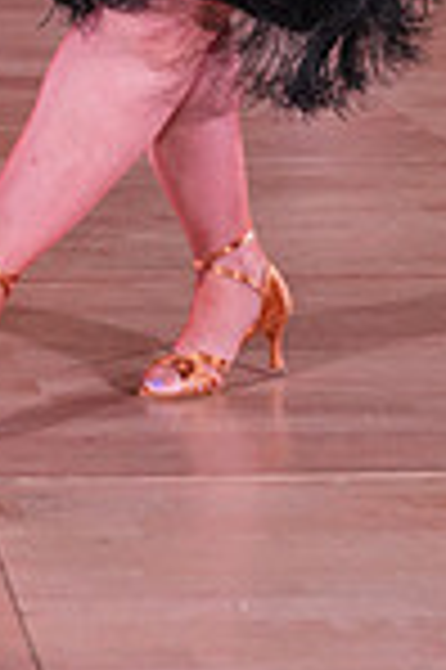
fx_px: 3055
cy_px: -243
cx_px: -137
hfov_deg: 8.2
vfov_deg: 12.1
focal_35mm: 164
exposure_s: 1/200
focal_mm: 42
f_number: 4.5
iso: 1250
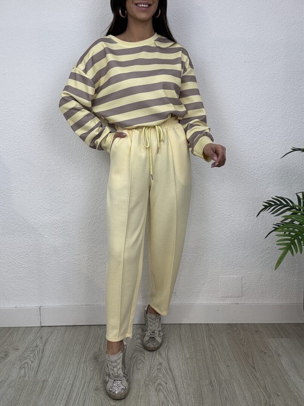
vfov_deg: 60.0
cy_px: 203
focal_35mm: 30
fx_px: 351
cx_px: 152
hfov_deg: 46.8
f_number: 1.9
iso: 25
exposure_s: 1/100
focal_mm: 2.69
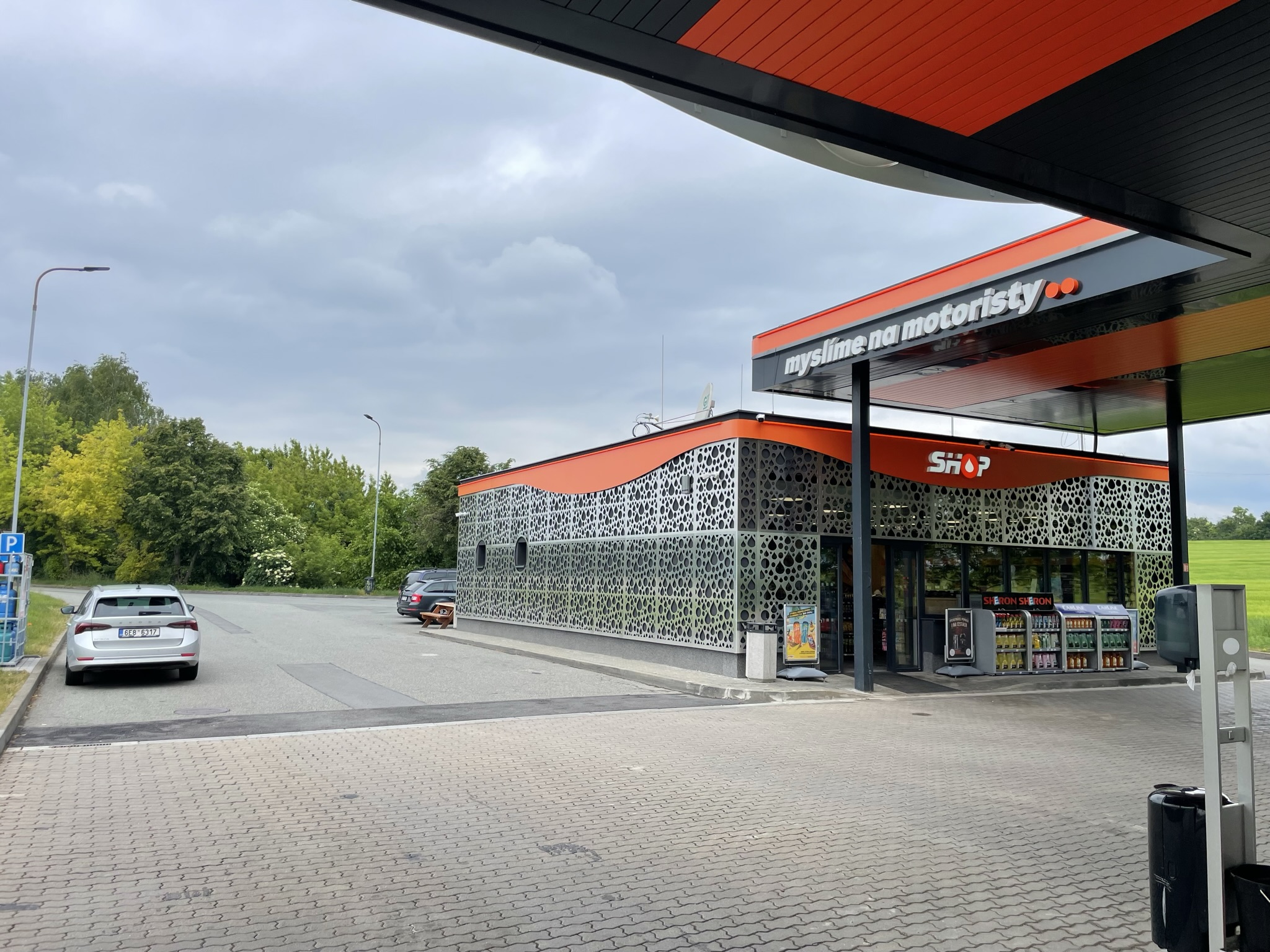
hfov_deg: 67.3
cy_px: 476
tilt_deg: +7.3
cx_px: 635
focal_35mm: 26
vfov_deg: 53.1
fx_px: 954
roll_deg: +0.0
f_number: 1.6
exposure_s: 1/2618
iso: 32
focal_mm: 4.2
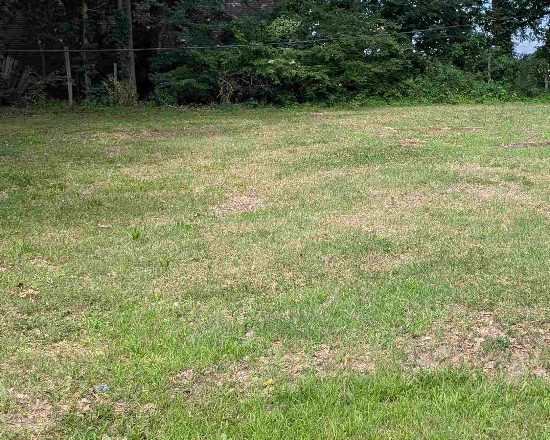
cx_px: 502
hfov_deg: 39.6
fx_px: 700
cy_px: 129
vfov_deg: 34.4
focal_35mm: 43
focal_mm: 4.53
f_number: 1.7
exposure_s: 1/4386
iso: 27
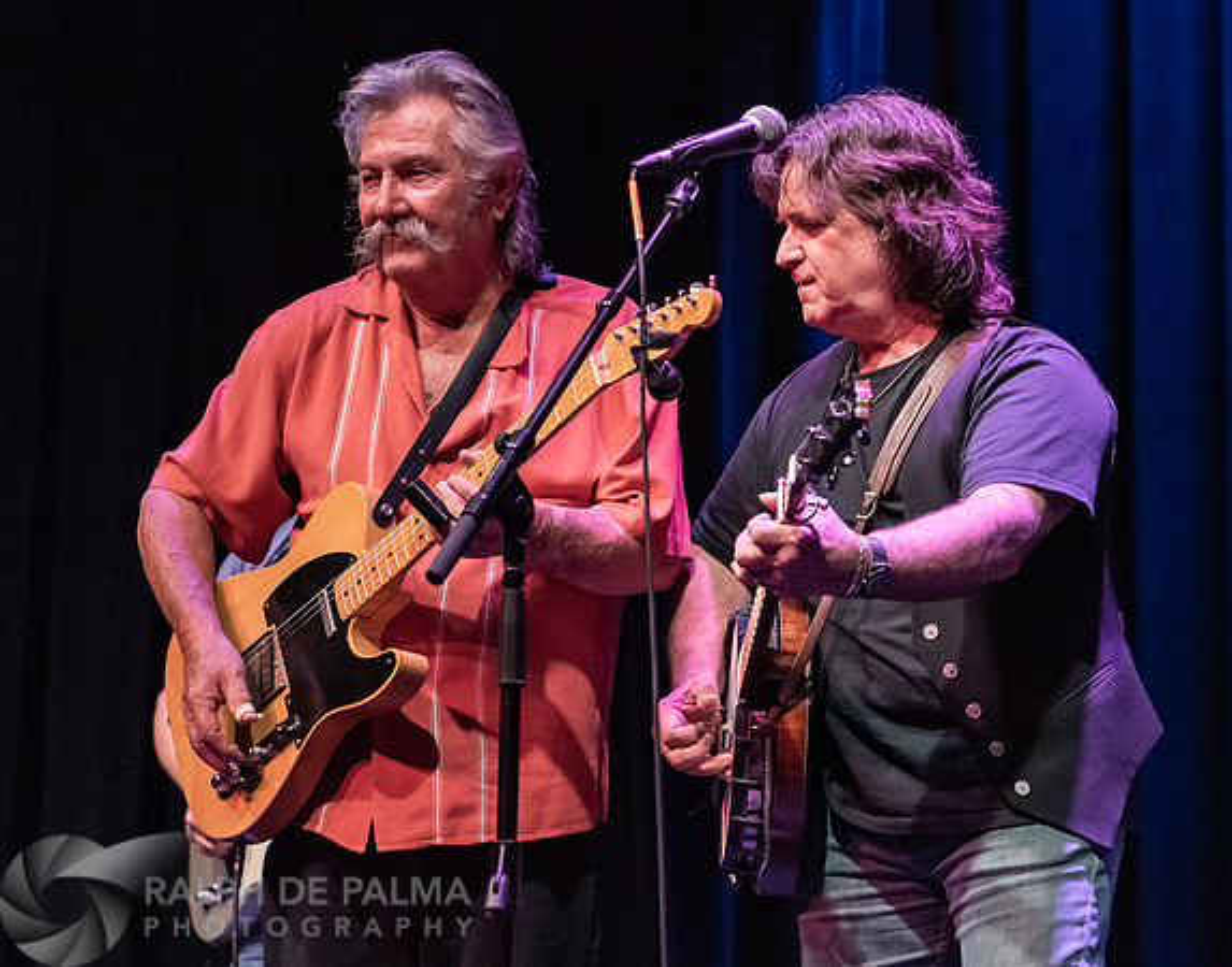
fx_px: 4371
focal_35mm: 121
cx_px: 811
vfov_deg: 12.6
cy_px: 378
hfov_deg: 16.0
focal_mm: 70
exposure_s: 1/160
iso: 1600
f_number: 4
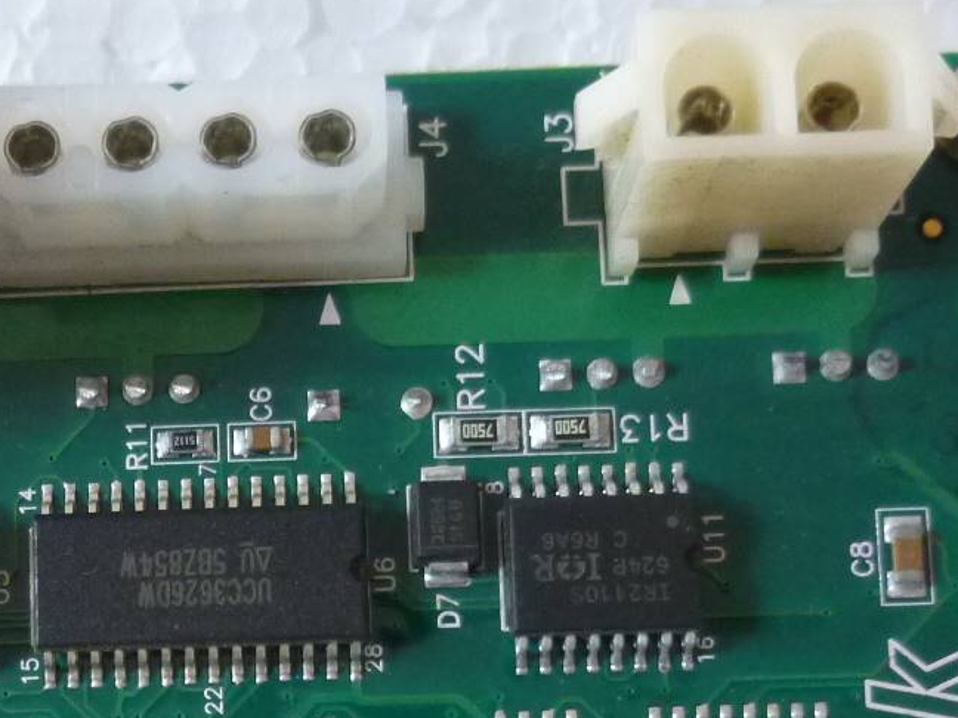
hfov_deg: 24.4
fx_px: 2186
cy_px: 734
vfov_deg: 18.1
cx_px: 216
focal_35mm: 79
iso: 320
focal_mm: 4.5
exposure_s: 1/60
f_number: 3.1
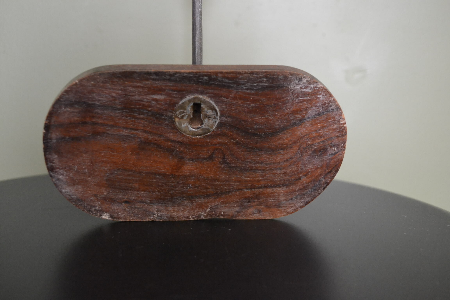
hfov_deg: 45.0
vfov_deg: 30.8
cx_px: 225
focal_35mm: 44
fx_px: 544
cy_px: 150
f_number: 4.5
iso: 3200
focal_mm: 29
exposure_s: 1/40
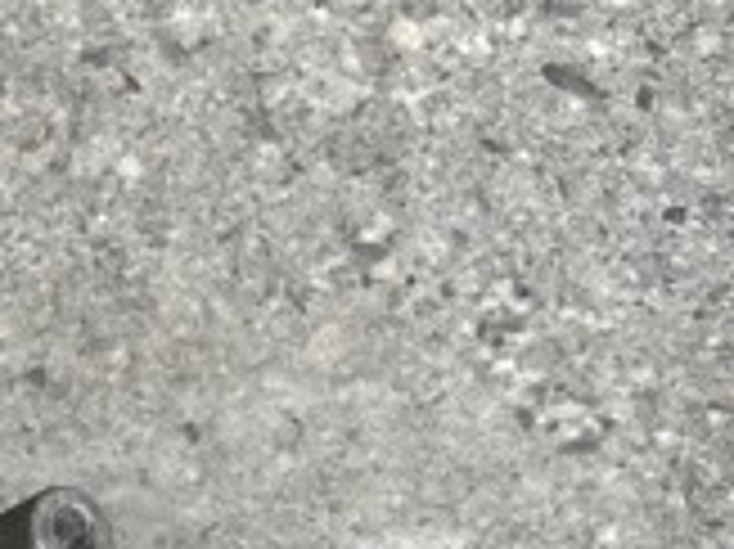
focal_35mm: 102
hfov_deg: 16.3
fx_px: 2161
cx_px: -581
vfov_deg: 13.4
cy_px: 907
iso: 40
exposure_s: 1/185
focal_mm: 5.1
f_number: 1.6
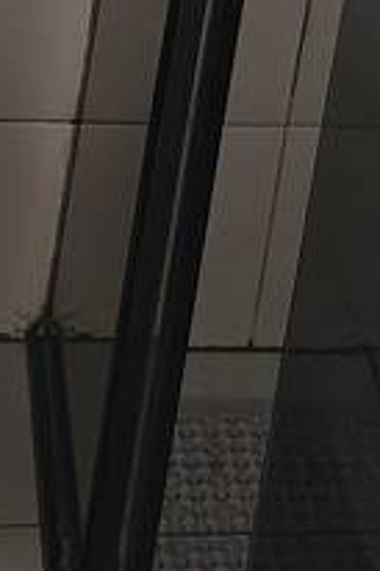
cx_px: 666
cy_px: -640
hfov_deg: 9.2
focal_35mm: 142
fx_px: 2252
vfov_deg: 12.4
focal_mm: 4.81
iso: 853
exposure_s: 1/59.9
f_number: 1.8
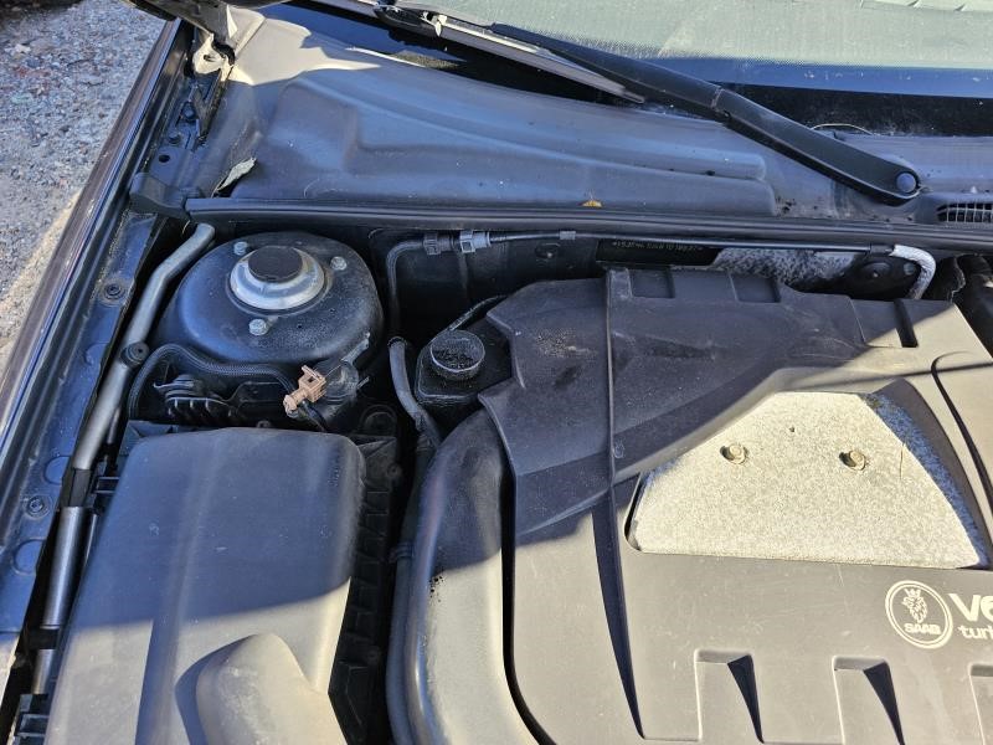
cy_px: 372
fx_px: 660
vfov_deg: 58.9
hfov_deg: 73.9
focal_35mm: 23
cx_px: 496
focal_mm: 6.3
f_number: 1.7
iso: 80
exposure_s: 1/359
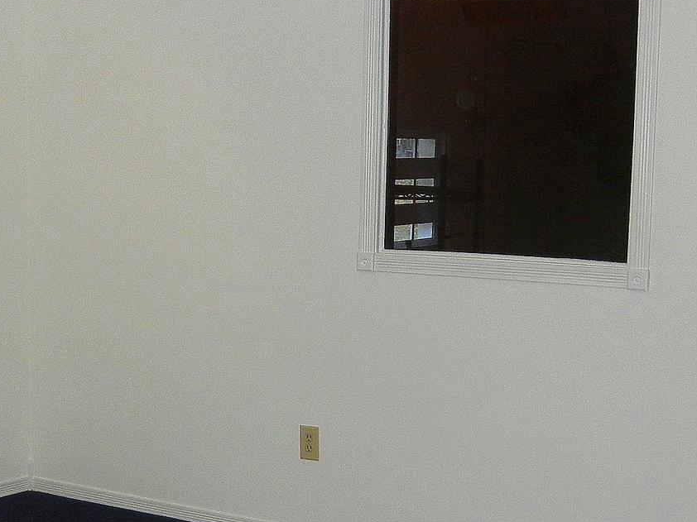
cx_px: 219
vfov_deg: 20.1
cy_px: 318
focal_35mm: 73
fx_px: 1469
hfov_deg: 26.5
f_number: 3.5
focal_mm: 5.4
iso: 215
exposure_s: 1/30
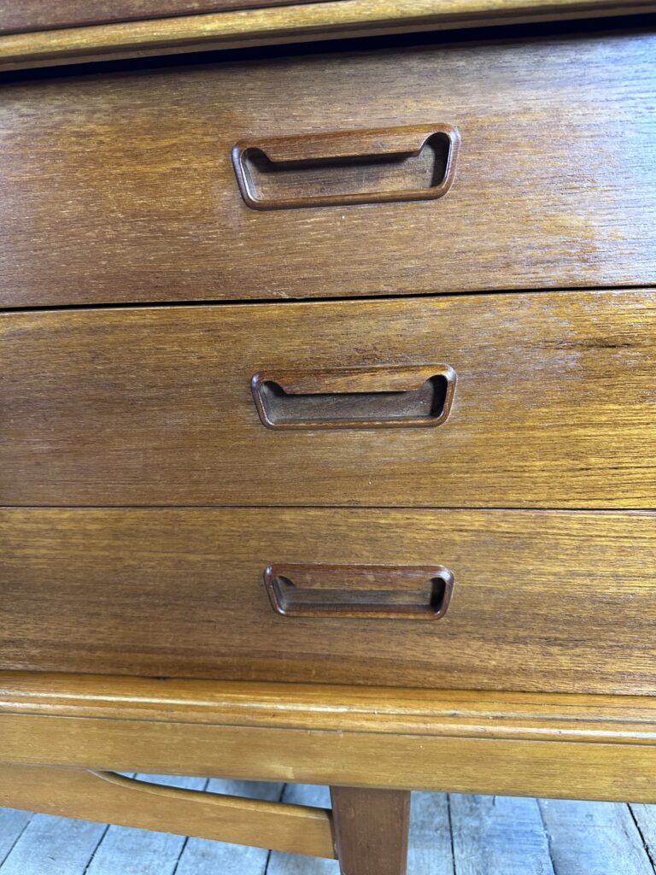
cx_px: 328
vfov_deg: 71.6
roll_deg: +2.5
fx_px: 606
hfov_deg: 56.8
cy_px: 438
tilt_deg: -14.2
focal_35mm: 24
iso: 250
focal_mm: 6.86
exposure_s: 1/50
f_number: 1.78
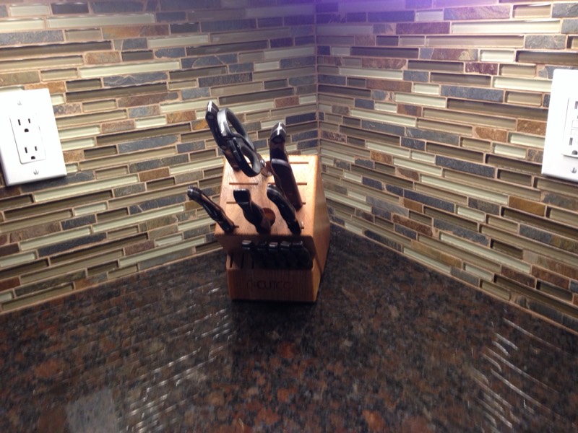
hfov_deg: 55.4
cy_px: 216
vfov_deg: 42.9
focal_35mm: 33
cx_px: 289
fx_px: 551
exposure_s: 1/20
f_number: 2.4
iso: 160
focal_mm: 4.12
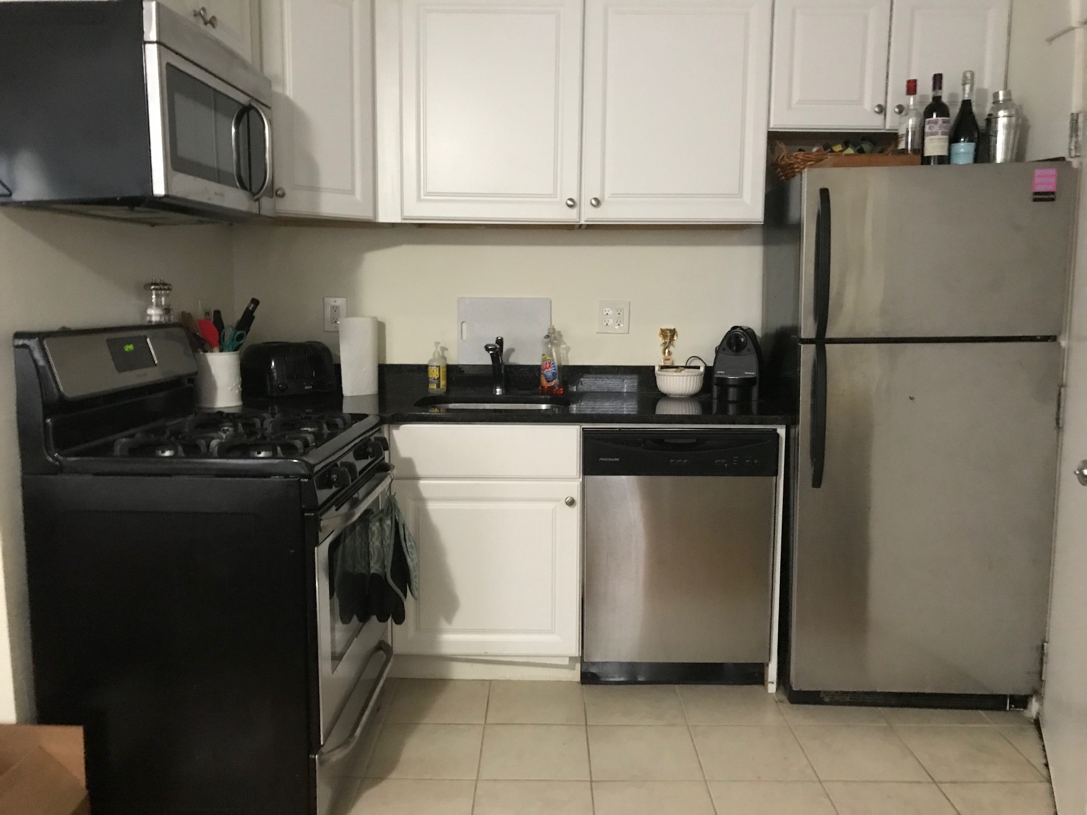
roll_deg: +0.2
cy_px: 408
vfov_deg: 49.7
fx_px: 879
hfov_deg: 63.4
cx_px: 544
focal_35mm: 28
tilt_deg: -6.0
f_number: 1.8
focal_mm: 3.99
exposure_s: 1/5
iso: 100
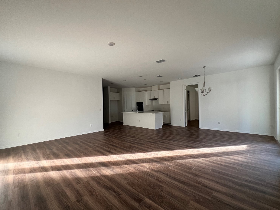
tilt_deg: -0.9
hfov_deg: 102.0
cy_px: 107
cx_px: 145
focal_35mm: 14
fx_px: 113
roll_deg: +1.3
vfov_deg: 85.6
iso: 200
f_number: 1.8
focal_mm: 1.57
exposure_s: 1/120
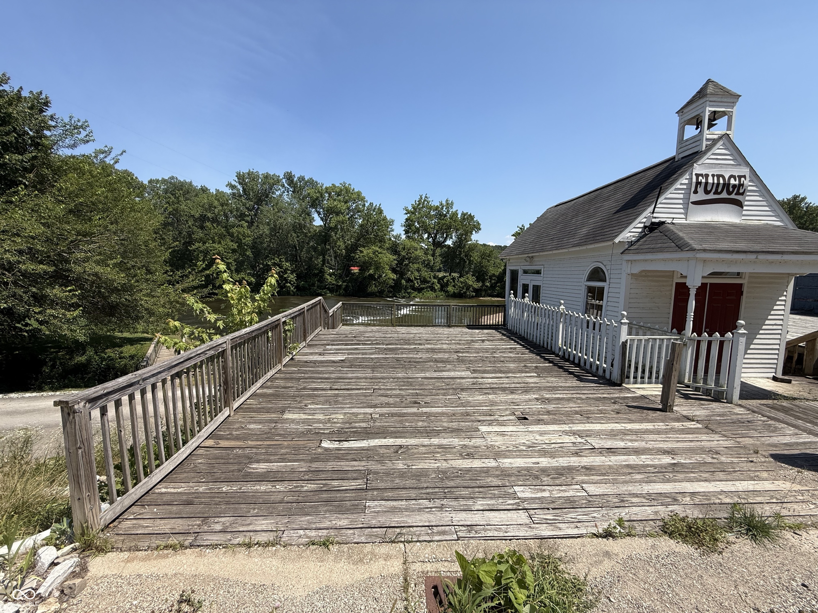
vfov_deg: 85.7
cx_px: 409
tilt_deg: -6.0
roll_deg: -1.2
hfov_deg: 102.1
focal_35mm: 14
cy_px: 306
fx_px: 331
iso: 50
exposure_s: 1/1613
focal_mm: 2.22
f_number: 2.2
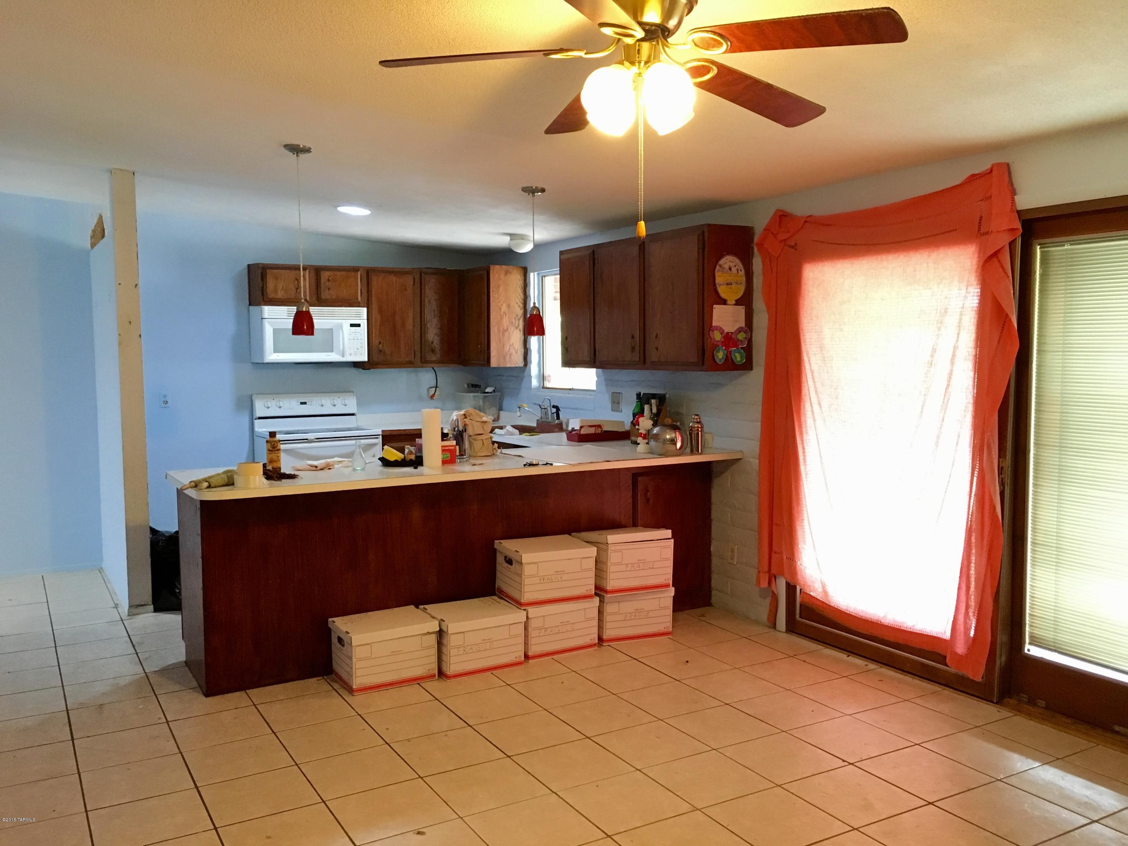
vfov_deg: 48.2
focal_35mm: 29
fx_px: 945
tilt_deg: -4.5
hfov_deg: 61.7
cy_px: 423
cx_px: 564
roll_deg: +1.8
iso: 200
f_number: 2.2
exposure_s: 1/24
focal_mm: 4.15
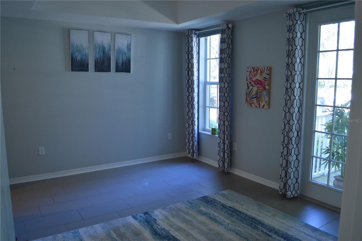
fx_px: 271
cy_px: 120
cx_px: 181
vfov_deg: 47.8
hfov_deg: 67.4
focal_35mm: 27
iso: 640
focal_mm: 18
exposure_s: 1/60
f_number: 3.5
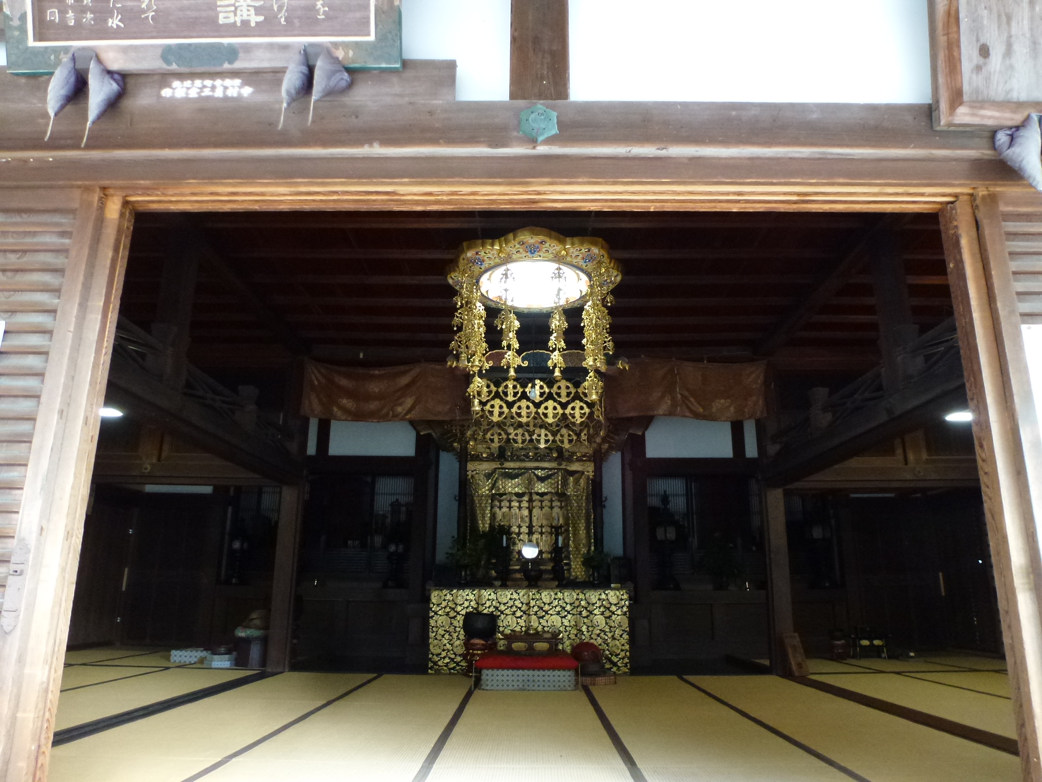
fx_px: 722
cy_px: 391
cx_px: 521
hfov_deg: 71.6
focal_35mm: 24
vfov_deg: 56.8
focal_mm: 4.3
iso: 400
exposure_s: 1/25
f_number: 3.3
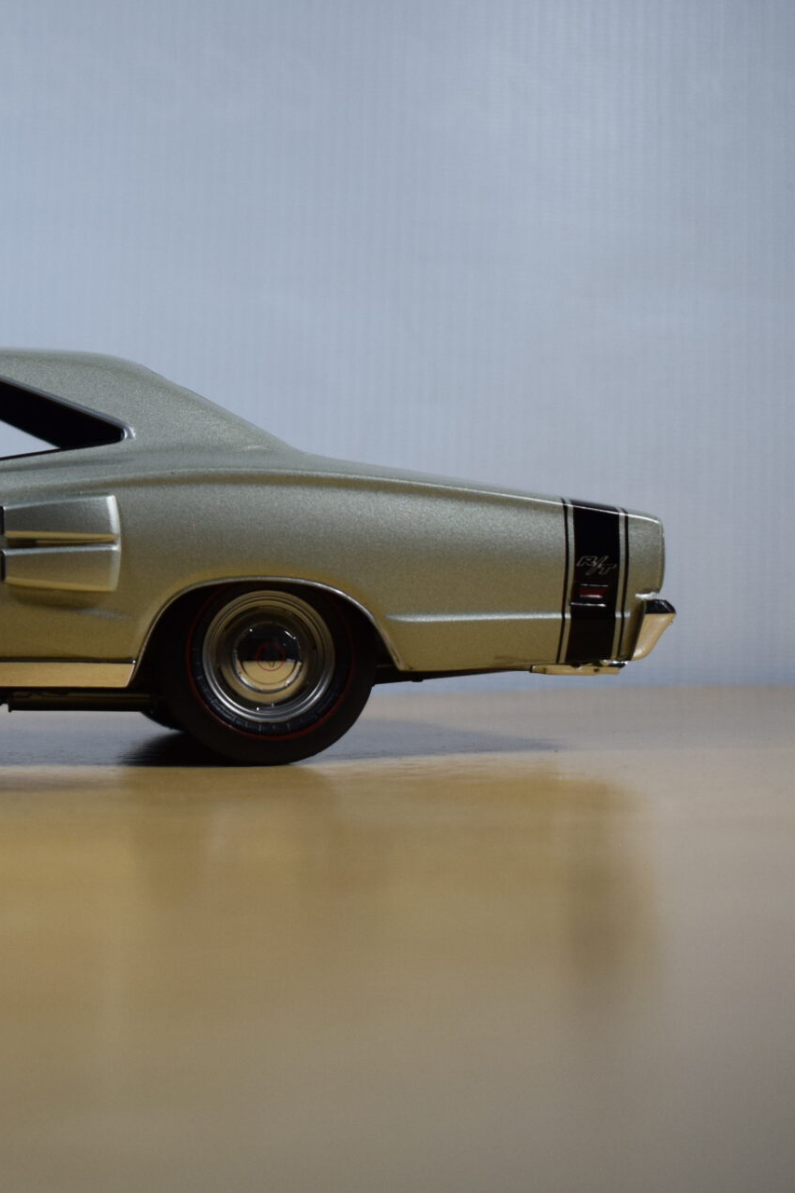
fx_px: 2485
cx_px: -192
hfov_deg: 17.2
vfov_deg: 27.0
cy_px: 562
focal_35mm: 75
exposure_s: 1/640
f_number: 4
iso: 800
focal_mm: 25
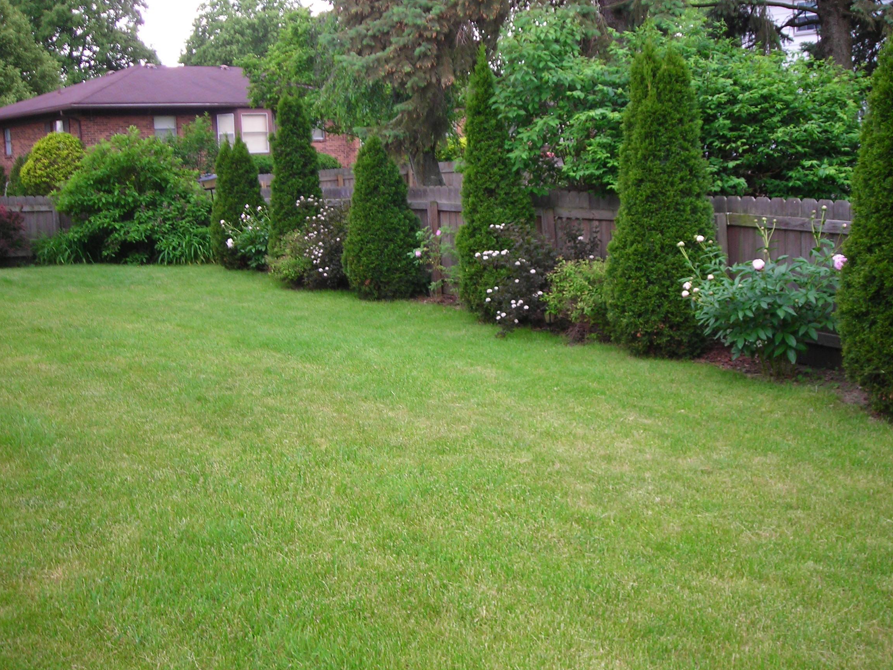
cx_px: 485
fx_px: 1109
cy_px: 299
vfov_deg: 33.6
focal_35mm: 43
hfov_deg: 43.8
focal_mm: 6.3
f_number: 3.2
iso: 62
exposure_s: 1/30
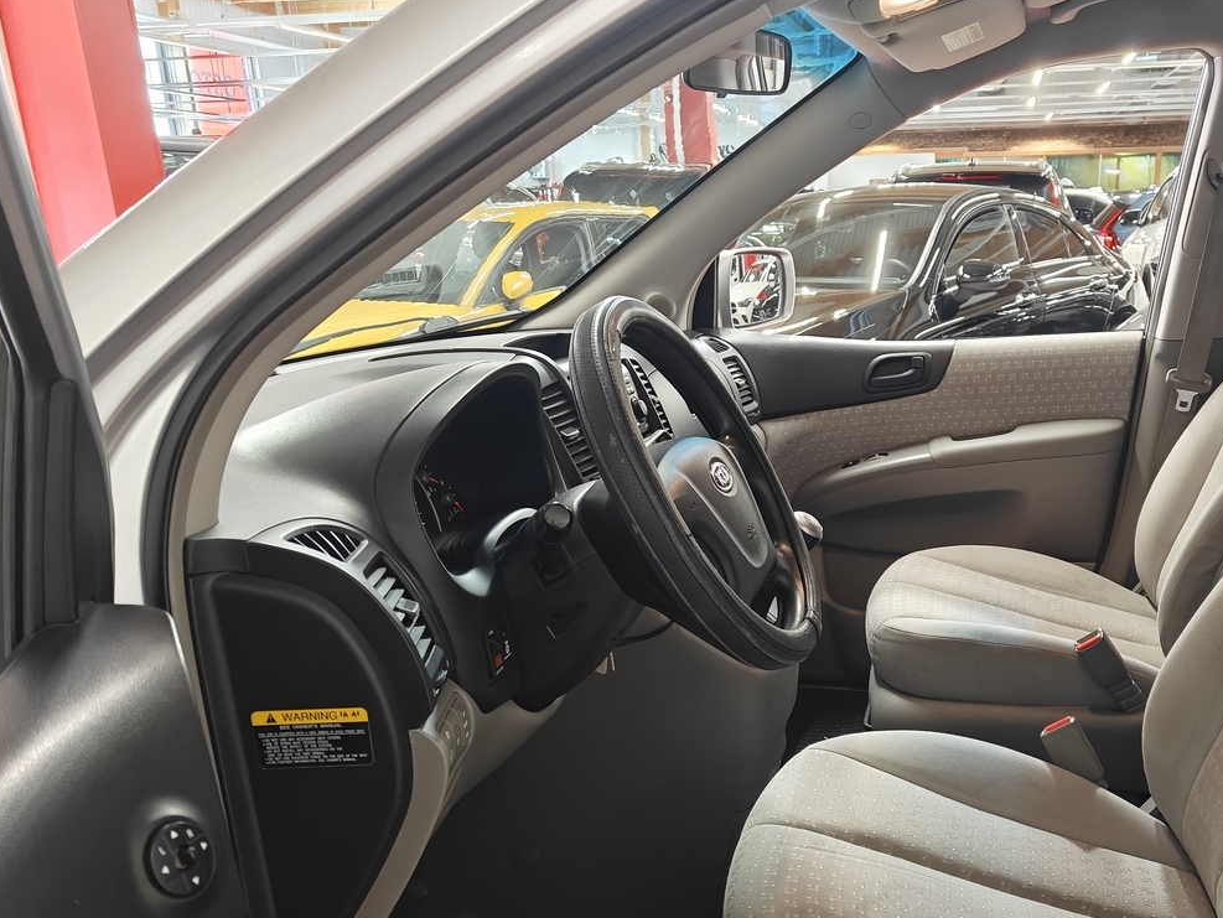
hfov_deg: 51.9
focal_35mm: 35
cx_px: 784
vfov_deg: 39.9
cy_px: 655
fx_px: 1237
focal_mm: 5.59
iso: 125
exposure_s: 1/50
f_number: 1.8
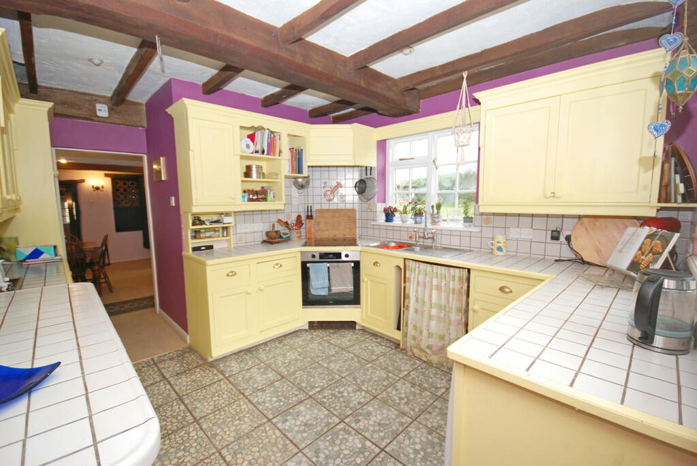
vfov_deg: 77.5
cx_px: 348
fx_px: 291
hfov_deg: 100.3
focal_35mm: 15
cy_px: 233
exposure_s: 1/60
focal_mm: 10
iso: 400
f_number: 4
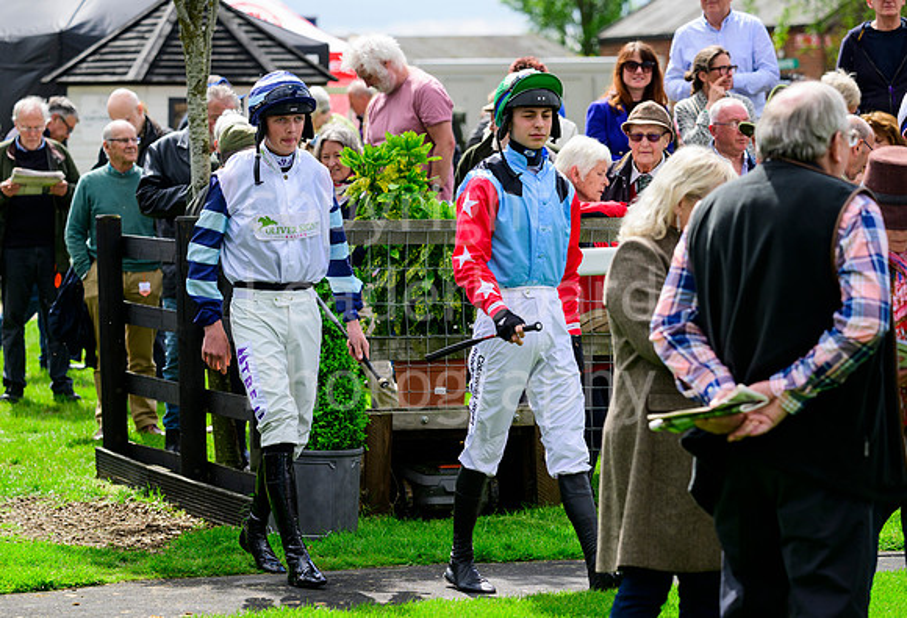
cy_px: 331
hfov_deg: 11.4
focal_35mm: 180
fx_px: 4553
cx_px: 410
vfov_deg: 7.8
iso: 640
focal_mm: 165
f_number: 6.3
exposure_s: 1/1600
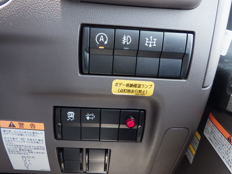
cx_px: 116
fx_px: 188
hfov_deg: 63.4
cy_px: 87
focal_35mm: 28
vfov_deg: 49.7
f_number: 3.5
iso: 250
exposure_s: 1/80
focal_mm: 5
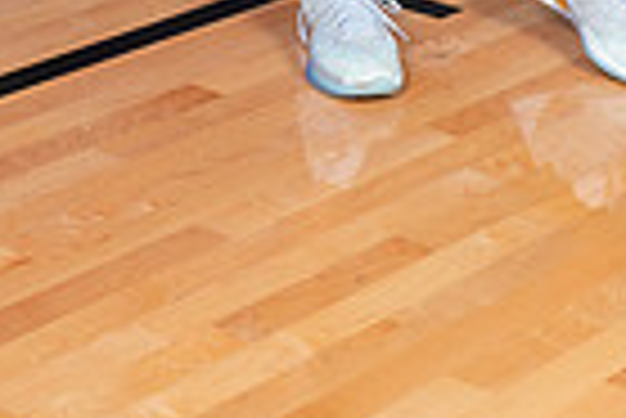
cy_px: -589
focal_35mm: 149
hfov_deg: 13.8
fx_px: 2594
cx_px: 383
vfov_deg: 8.4
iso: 500
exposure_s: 1/320
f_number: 7.1
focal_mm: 46
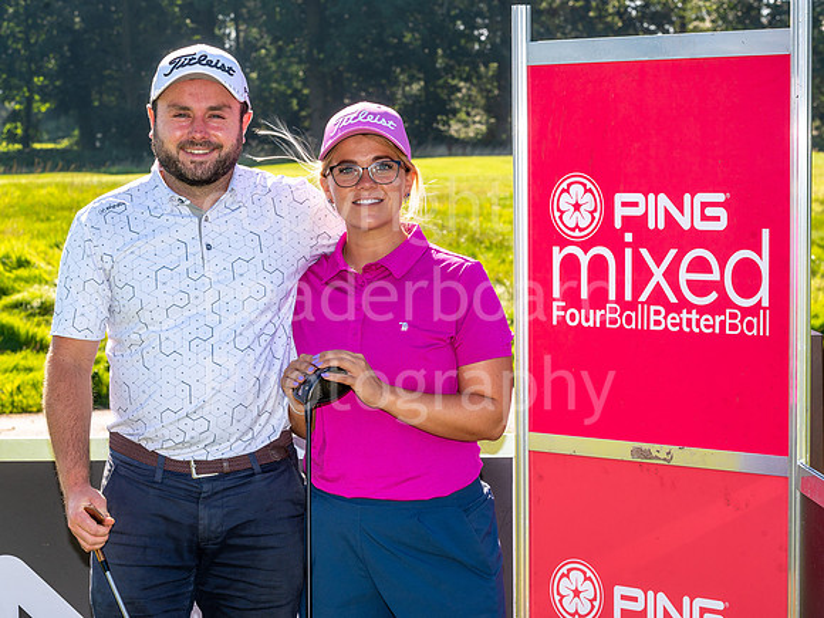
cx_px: 369
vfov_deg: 14.4
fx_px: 2454
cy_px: 308
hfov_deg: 19.1
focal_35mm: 103
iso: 200
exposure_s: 1/200
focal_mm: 92
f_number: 11
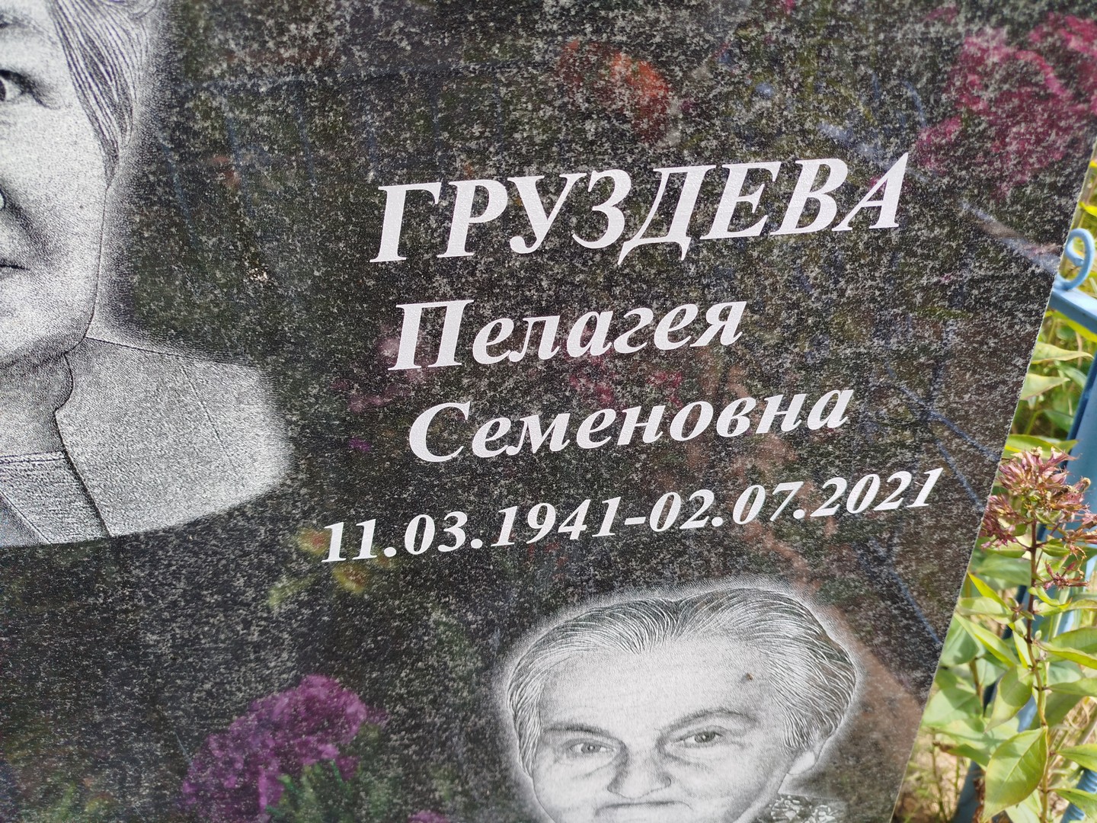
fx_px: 761
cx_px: 548
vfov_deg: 56.8
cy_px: 412
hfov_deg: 71.6
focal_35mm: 24
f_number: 1.7
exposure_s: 1/285
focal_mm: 5.31
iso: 50
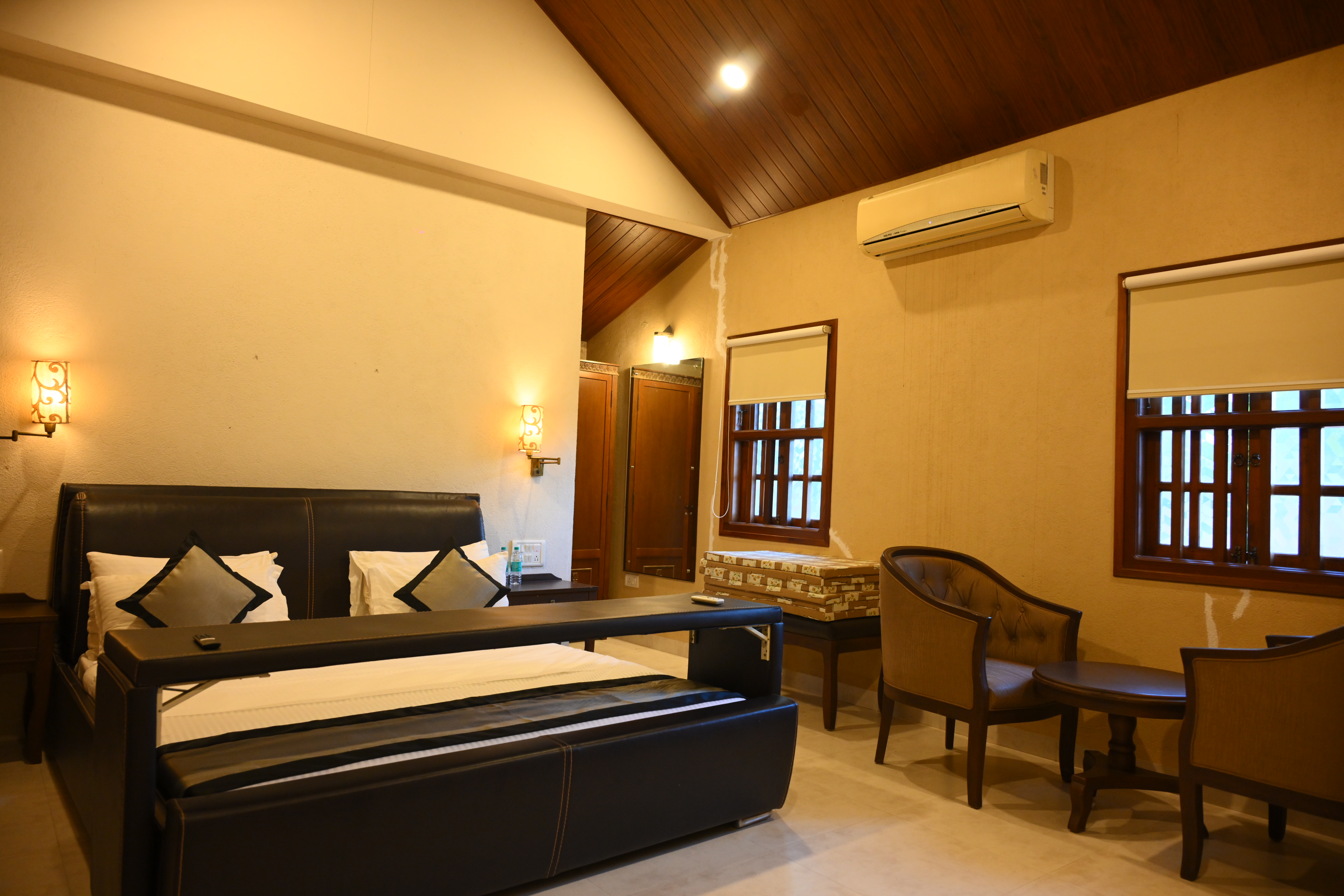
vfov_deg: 53.1
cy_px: 448
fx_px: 896
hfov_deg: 73.7
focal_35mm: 24
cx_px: 672
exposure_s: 1/60
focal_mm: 24
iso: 1600
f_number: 4
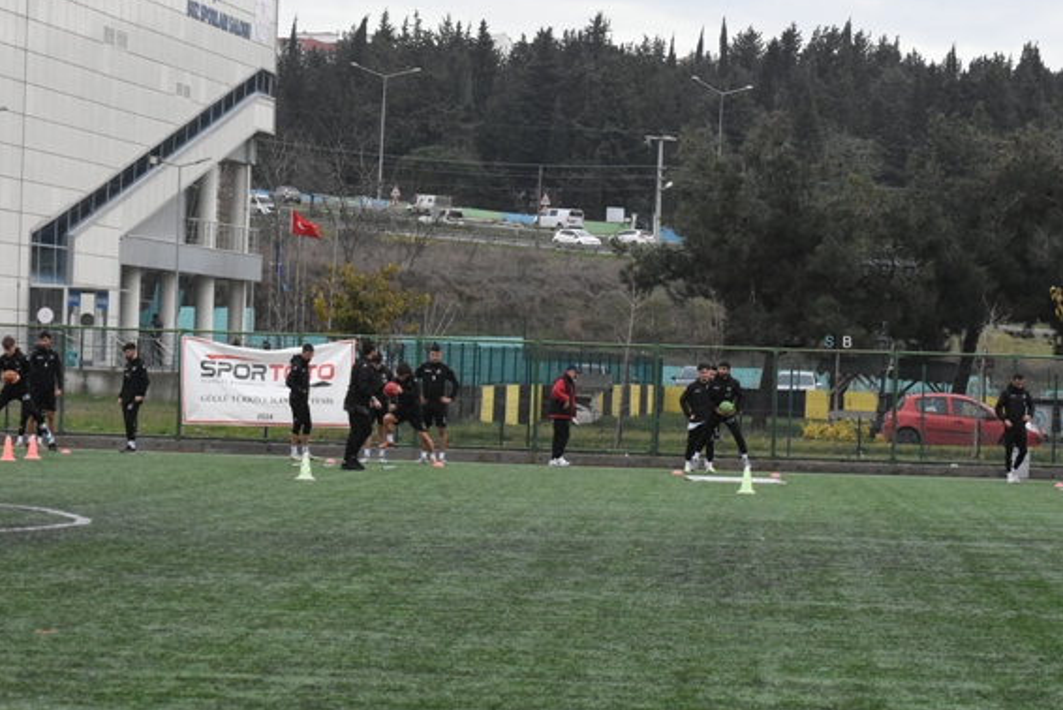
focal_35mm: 139
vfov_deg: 9.9
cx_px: 599
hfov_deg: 14.7
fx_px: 4106
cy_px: 316
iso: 6400
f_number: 10
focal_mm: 82
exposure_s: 1/1600
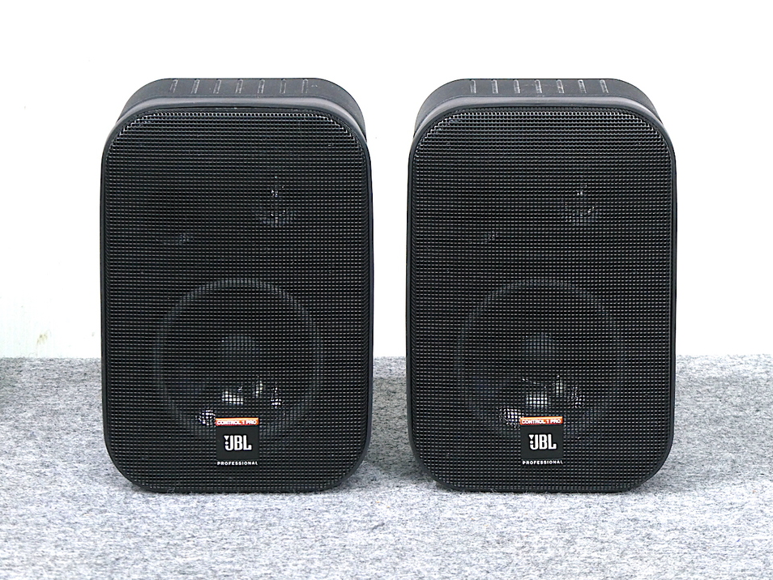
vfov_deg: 9.2
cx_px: 387
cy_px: 290
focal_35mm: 161
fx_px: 3596
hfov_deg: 12.3
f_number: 5.5
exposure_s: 1/4
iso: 200
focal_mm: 28.7
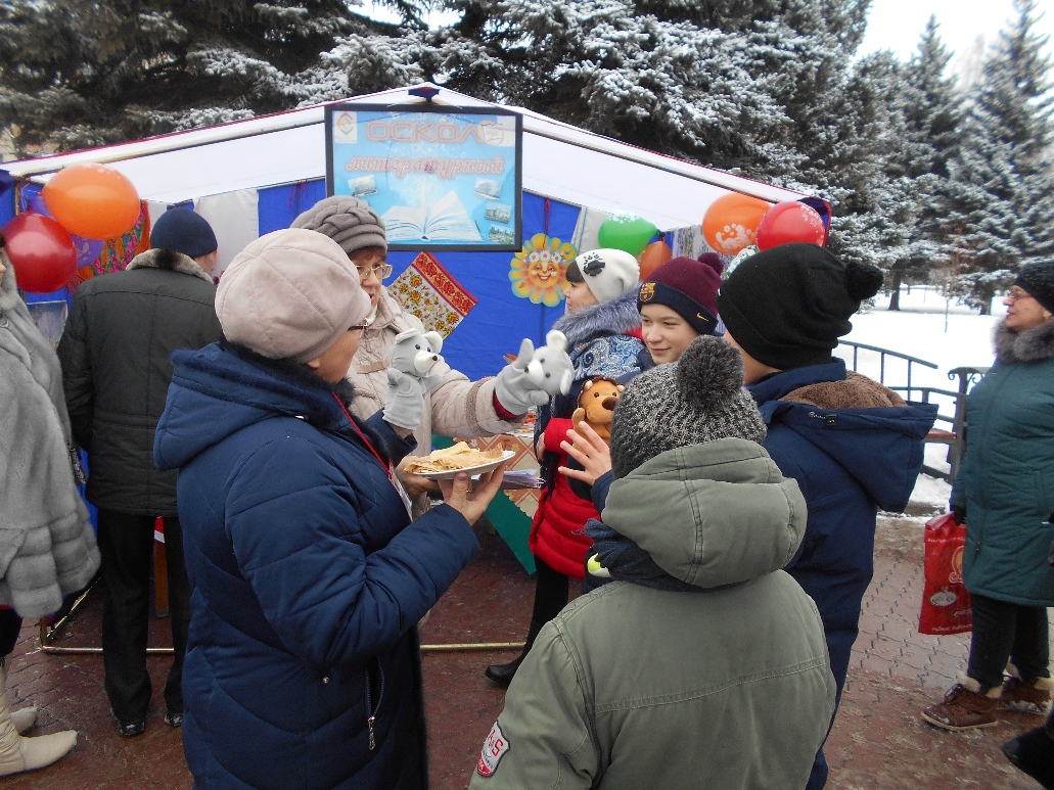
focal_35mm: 26
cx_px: 527
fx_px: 792
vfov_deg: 53.1
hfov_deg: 67.3
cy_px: 395
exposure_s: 1/200
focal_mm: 4.6
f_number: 3.2
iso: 80
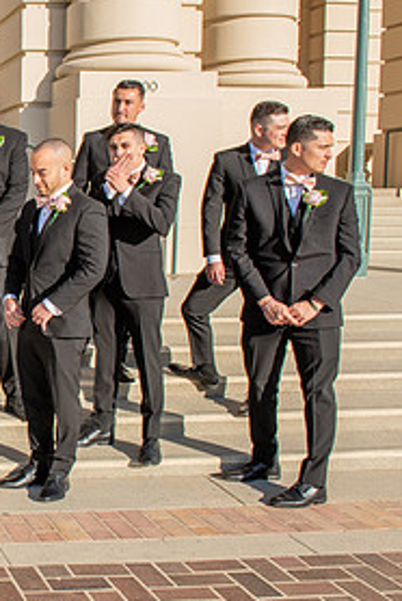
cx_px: -177
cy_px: 289
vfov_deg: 39.6
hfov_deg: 22.8
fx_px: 835
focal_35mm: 50
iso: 100
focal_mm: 24
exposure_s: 1/160
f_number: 10
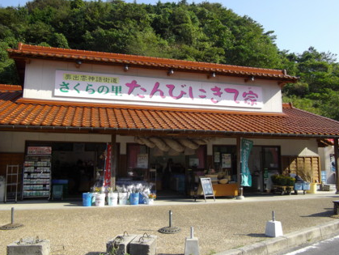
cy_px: 130
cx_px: 180
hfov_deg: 61.6
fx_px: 284
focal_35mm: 29
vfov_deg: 48.3
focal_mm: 4.9
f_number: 3.2
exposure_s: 1/500
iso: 100
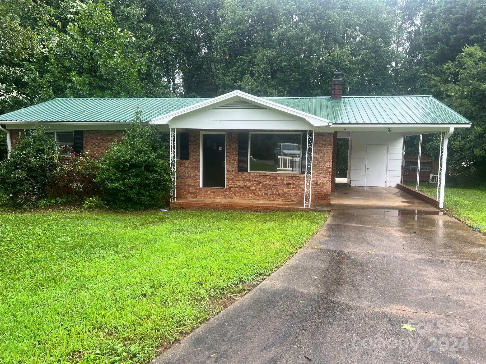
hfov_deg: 67.3
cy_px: 182
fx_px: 365
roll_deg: -1.2
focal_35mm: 26
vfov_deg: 53.1
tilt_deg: -6.0
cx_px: 243
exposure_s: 1/148
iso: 32
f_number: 1.5
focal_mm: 5.7
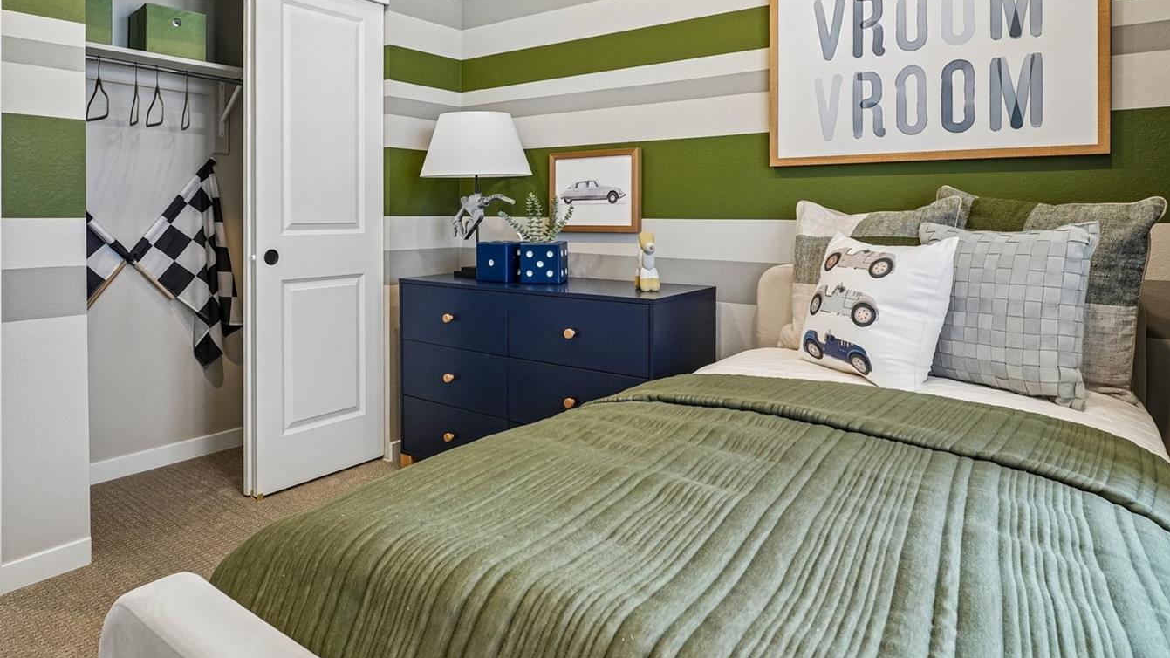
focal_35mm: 21
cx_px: 544
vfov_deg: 53.7
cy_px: 237
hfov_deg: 84.8
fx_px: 640
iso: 500
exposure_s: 1/30
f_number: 8
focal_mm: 11
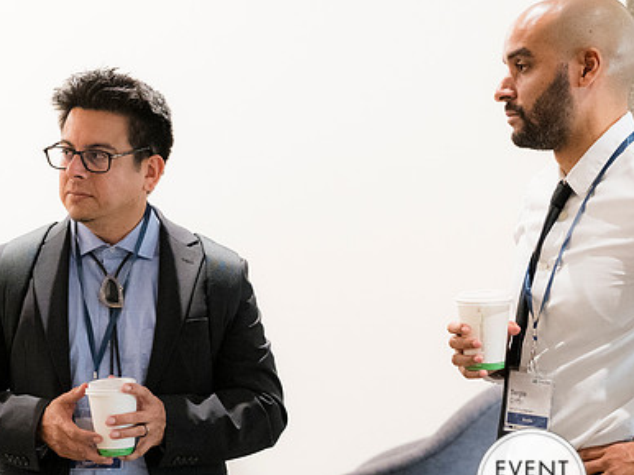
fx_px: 3093
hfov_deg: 11.7
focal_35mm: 169
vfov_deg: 8.8
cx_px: 166
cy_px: 276
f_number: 3.5
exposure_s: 1/160
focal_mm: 78
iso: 4000
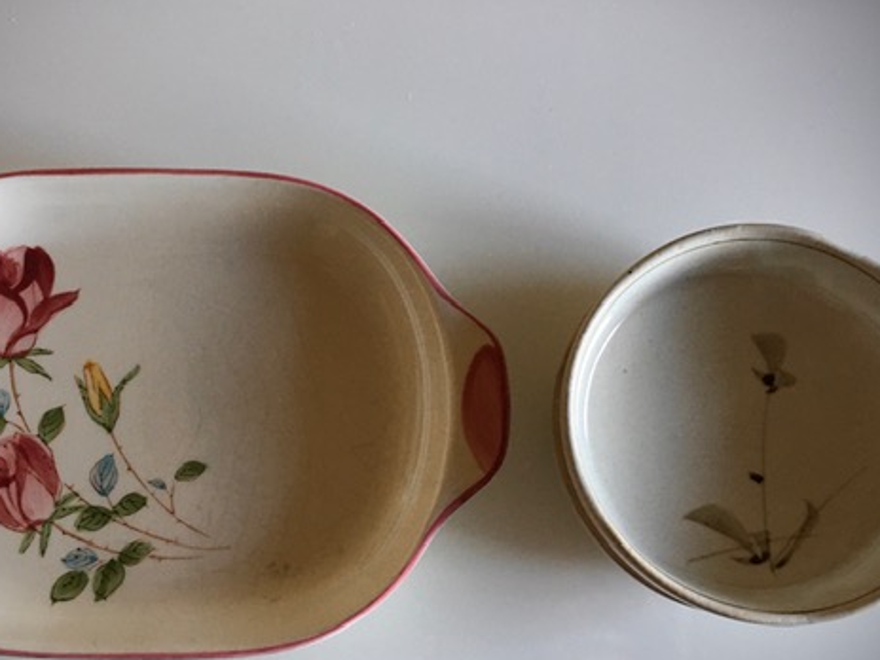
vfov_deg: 35.9
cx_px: 370
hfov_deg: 46.6
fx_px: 1017
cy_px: 362
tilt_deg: -81.8
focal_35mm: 40
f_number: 2.2
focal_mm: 4.15
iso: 80
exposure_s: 1/30
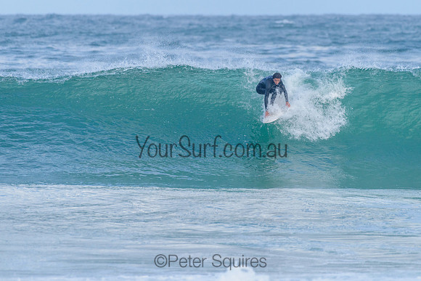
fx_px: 7165
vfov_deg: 2.2
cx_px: 230
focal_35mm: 613
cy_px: 111
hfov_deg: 3.4
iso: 640
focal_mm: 500
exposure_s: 1/2000
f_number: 5.6
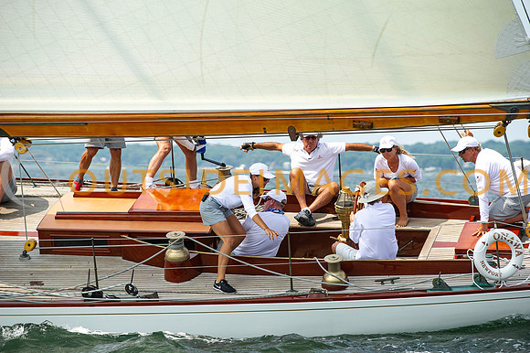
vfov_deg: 7.4
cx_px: 265
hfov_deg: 11.1
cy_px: 176
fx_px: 2722
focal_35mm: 185
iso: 320
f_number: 5.6
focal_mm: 185
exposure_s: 1/1600
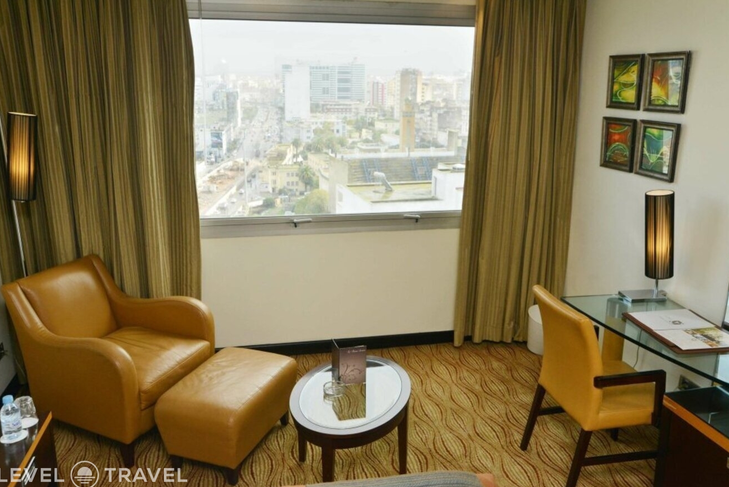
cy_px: 250
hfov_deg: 57.2
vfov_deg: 40.0
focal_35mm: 33
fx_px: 668
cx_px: 361
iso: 640
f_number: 5.6
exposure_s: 1/320
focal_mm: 32
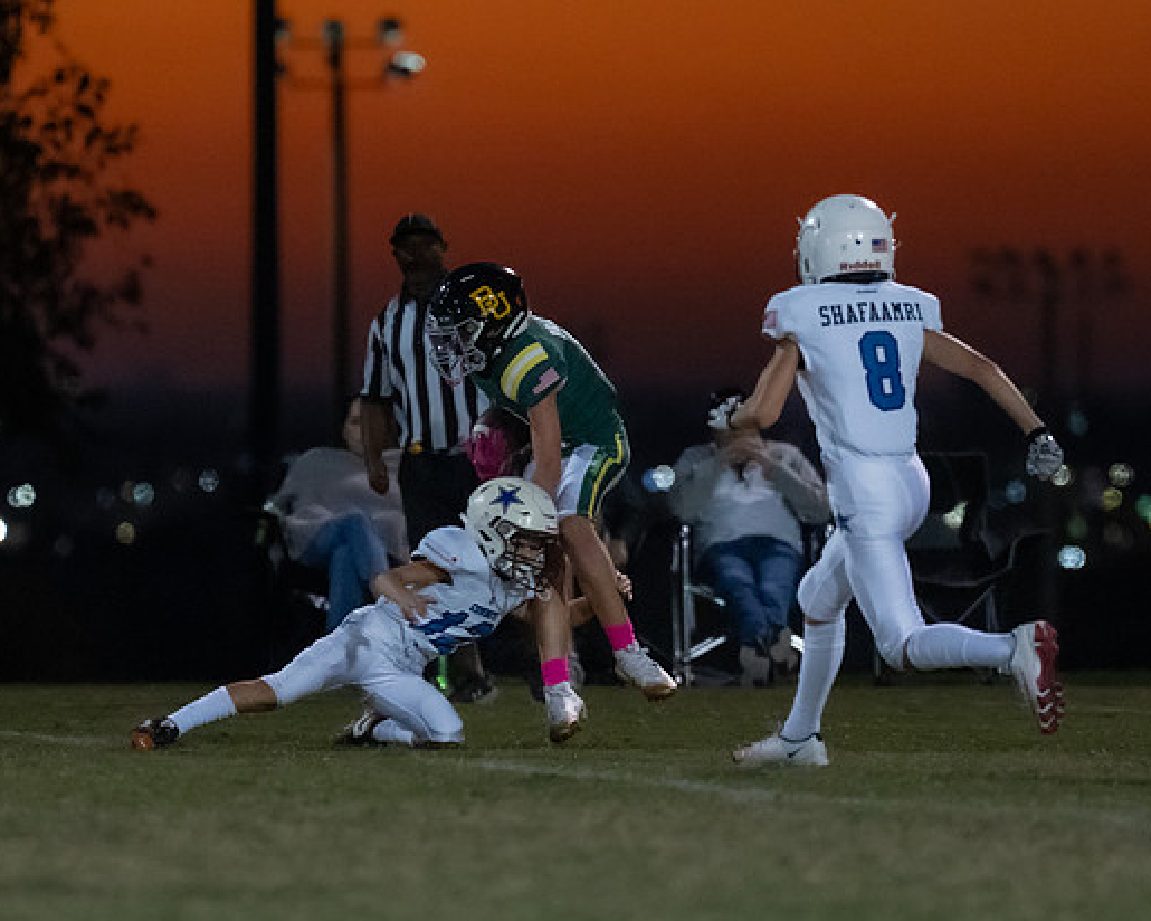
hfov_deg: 4.4
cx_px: 537
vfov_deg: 3.5
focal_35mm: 440
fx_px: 14989
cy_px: 505
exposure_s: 1/1000
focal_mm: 200
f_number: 2.8
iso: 6400
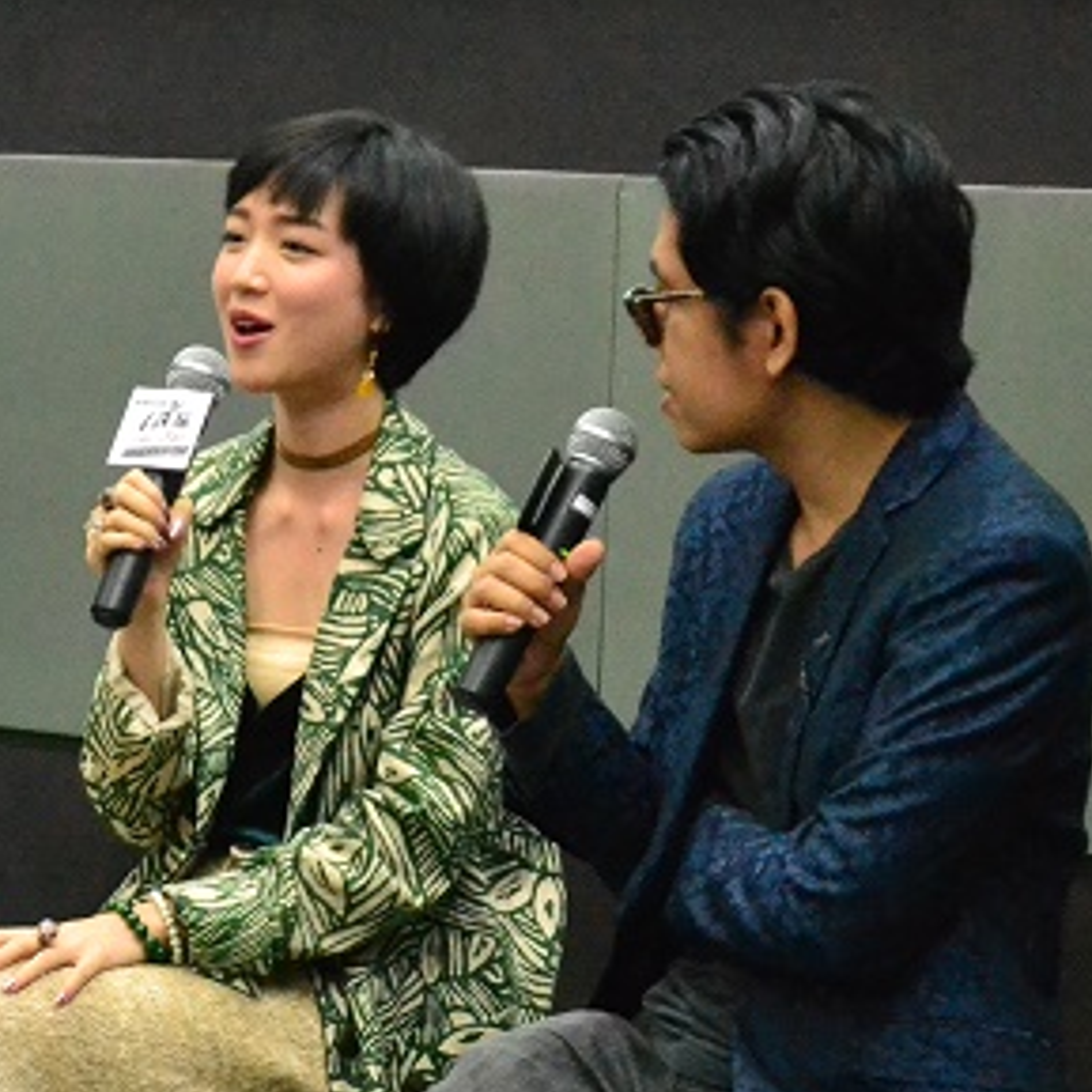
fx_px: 6930
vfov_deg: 9.0
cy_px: 807
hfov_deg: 9.0
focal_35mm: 194
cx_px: 94
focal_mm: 55
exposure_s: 1/30
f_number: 5.6
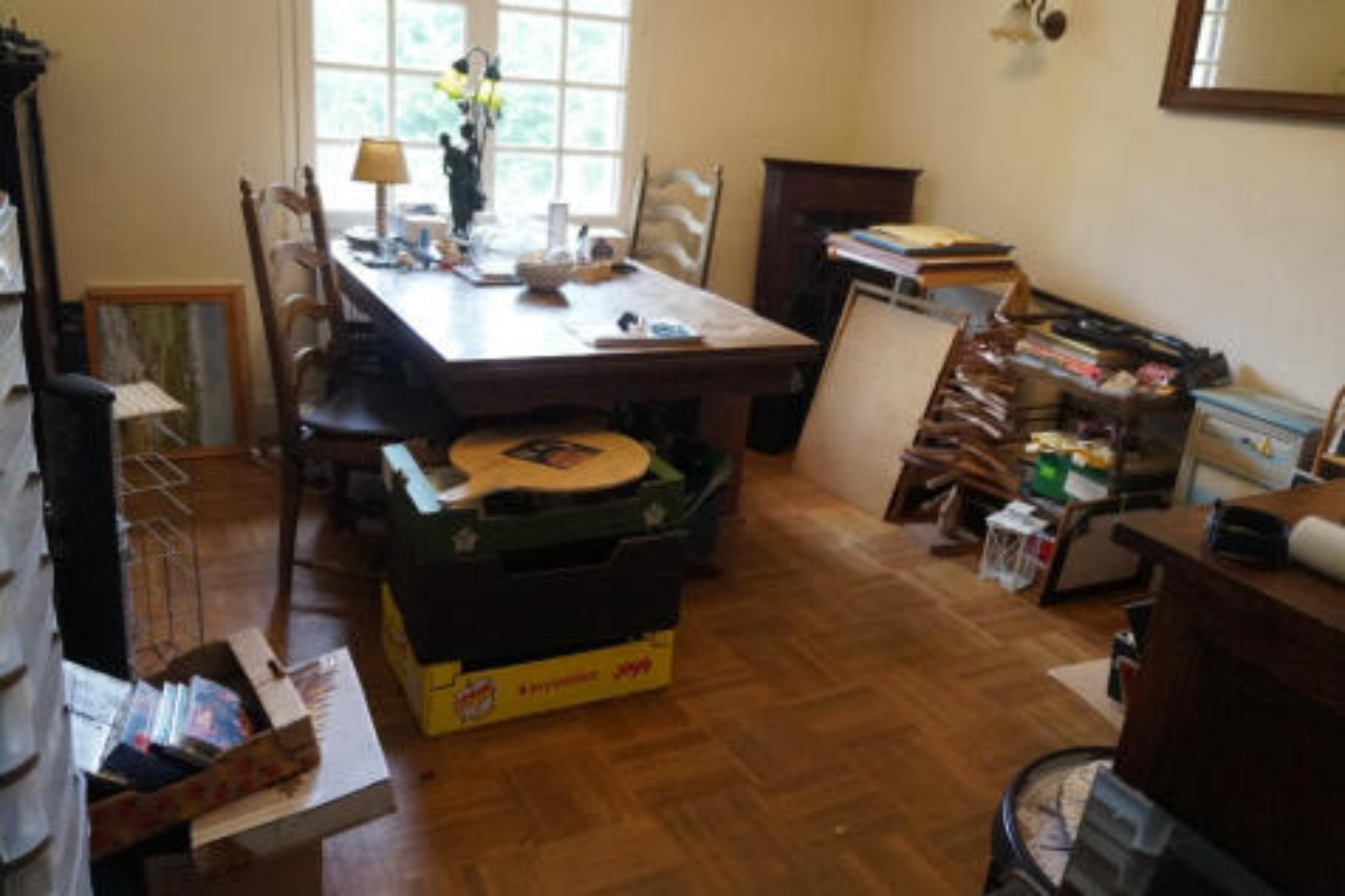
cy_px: 448
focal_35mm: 27
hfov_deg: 67.4
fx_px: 1008
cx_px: 672
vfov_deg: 47.9
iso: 1600
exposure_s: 1/160
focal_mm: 18
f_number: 3.5
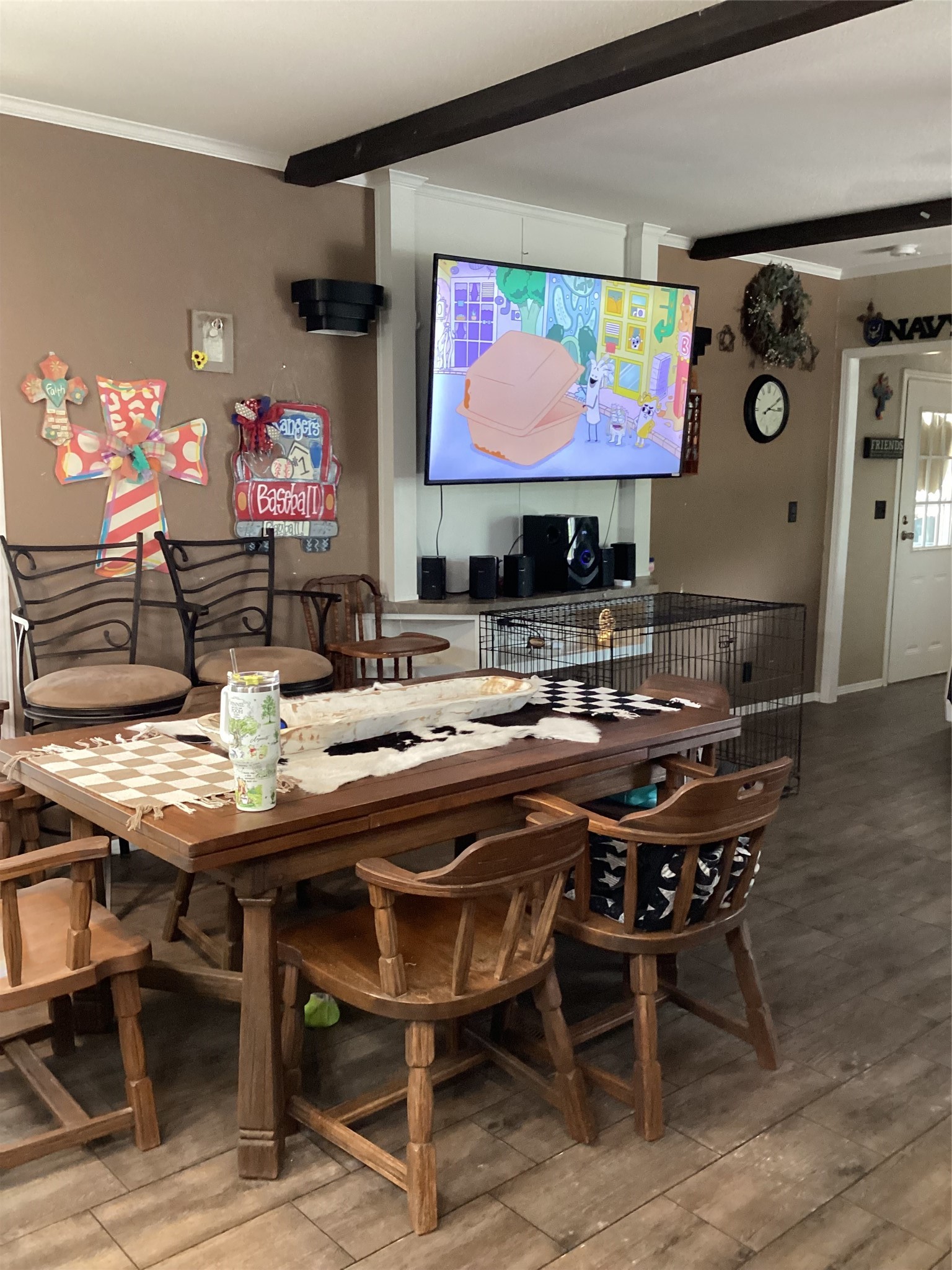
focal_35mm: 31
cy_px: 635
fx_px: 1137
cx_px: 476
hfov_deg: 45.4
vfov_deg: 58.4
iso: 320
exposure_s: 1/40
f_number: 2.4
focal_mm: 3.3
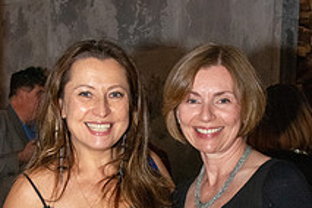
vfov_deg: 12.5
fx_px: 936
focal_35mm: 108
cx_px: 146
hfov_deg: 18.9
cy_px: 223
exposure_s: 1/200
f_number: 14
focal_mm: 34
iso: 5000
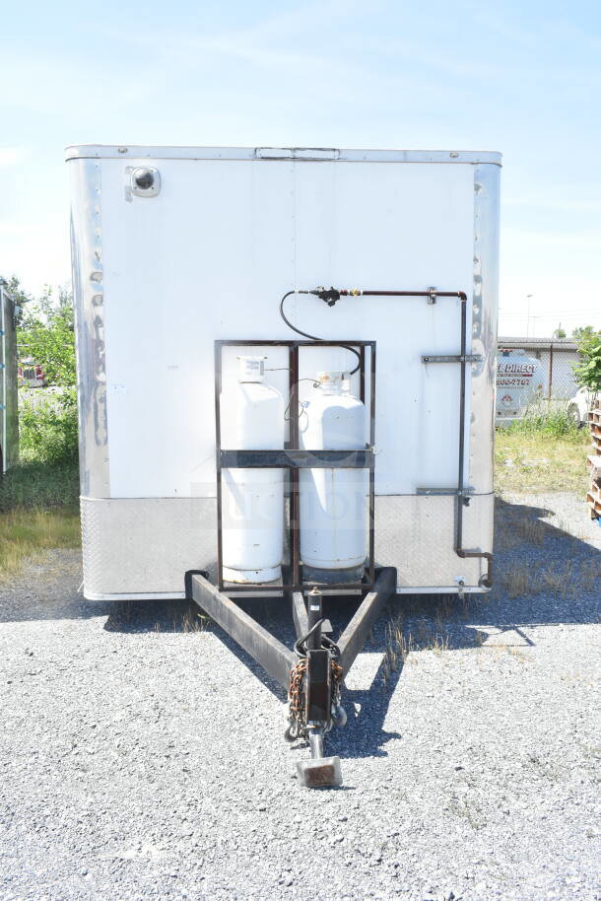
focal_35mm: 30
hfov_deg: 43.6
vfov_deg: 61.9
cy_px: 450
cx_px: 300
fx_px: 751
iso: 1600
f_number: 13
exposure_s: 1/640
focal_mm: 20
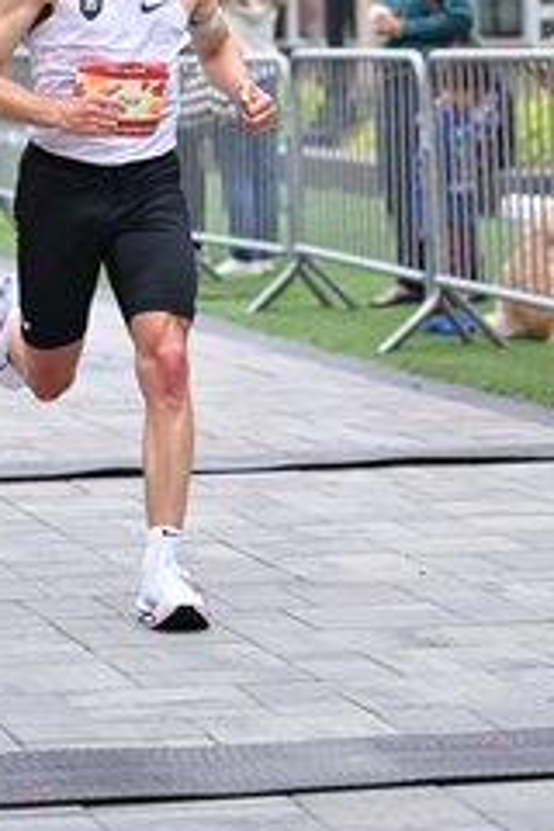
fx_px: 3808
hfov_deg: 8.3
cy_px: -104
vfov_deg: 12.2
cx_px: 203
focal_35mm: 165
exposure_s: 1/800
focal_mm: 72
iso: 1600
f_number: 2.8
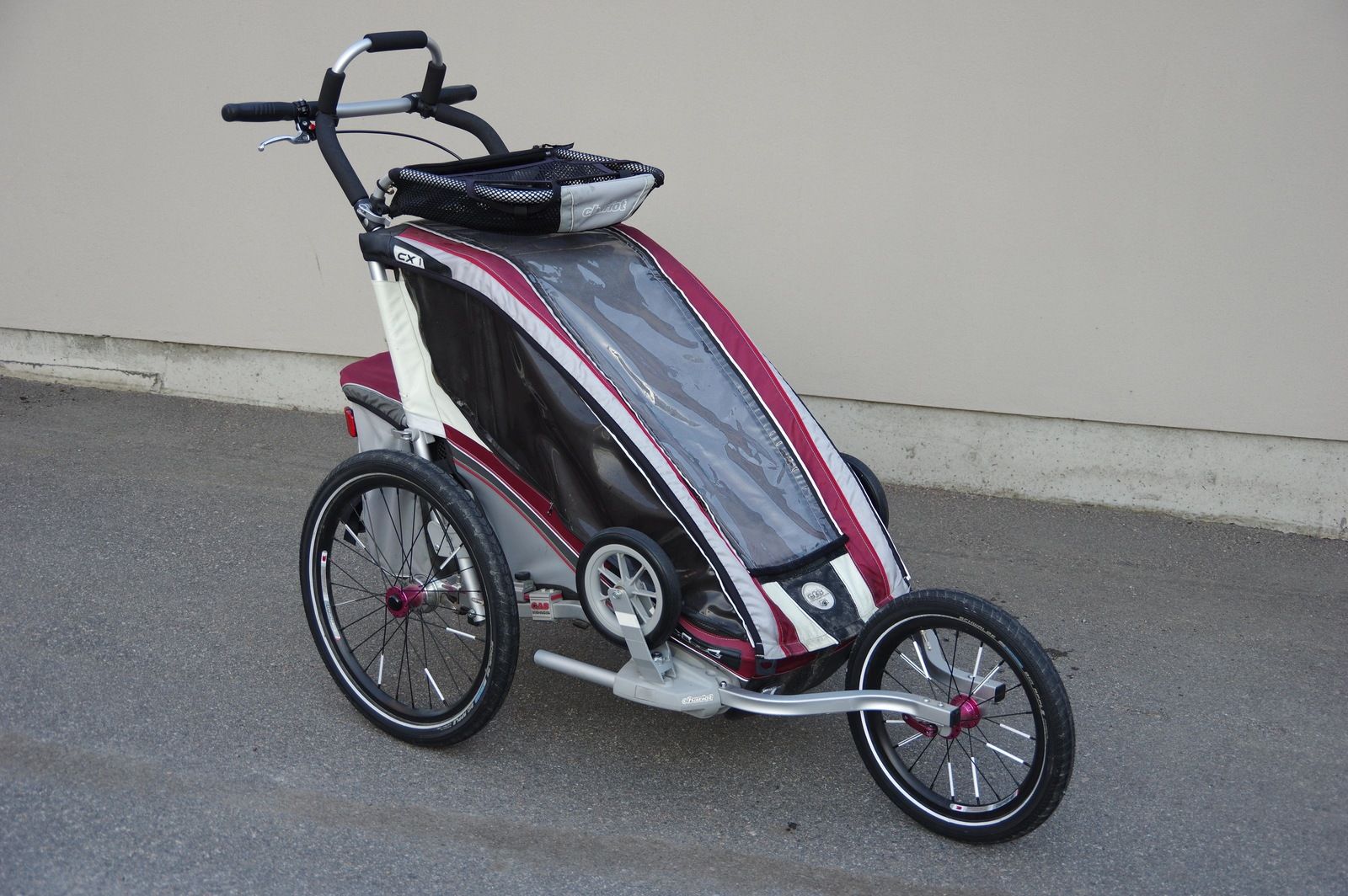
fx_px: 2020
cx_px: 674
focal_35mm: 54
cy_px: 448
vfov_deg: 25.0
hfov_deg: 36.9
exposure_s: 1/60
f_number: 4.5
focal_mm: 36
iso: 200
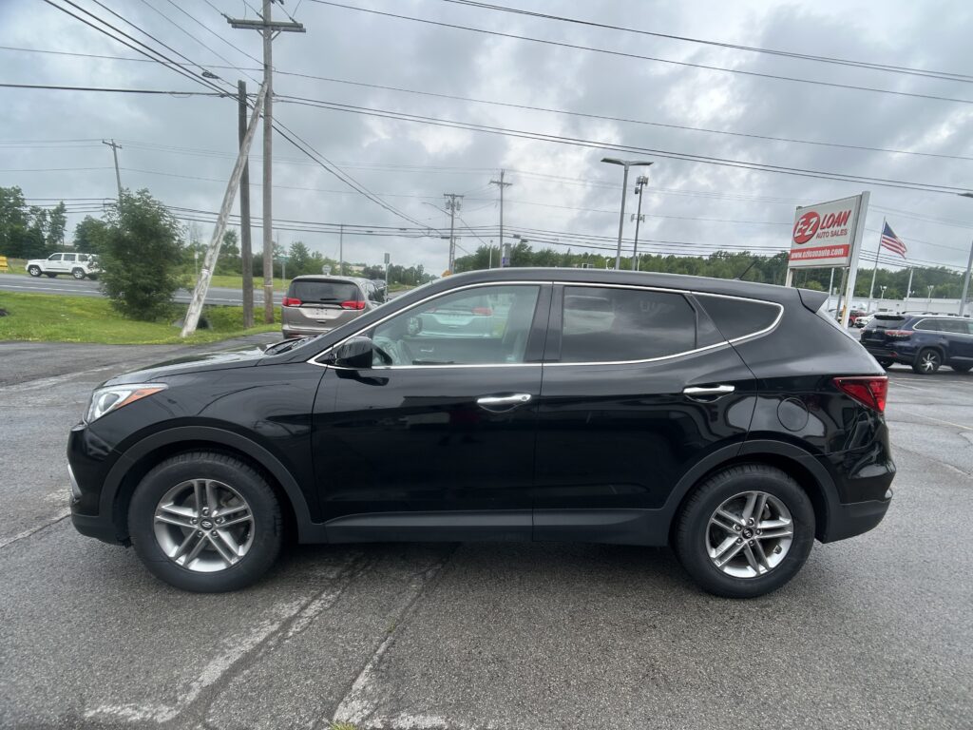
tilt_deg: -9.0
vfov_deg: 53.1
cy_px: 365
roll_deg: -2.6
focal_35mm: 26
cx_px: 486
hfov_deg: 67.3
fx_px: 731
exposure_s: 1/2404
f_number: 1.5
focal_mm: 5.7
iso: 50
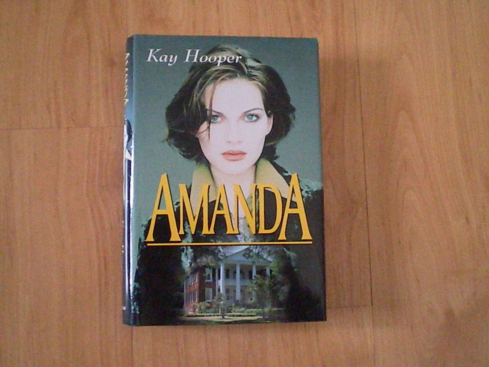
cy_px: 184
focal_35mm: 38
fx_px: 537
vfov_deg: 37.7
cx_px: 244
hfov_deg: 49.0
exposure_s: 1/66.5
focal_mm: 6.3
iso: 1800
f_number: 3.1
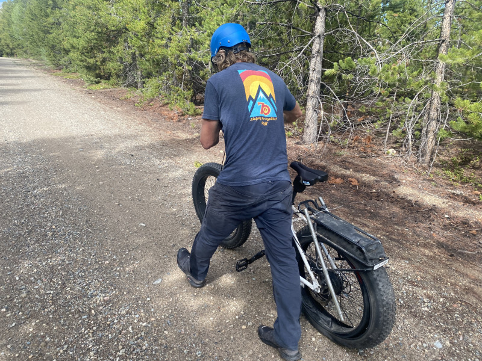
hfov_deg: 67.3
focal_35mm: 26
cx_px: 241
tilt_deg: -16.2
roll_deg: -0.3
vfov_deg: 53.1
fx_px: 362
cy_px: 180
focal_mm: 4.25
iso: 32
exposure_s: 1/576
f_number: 1.8
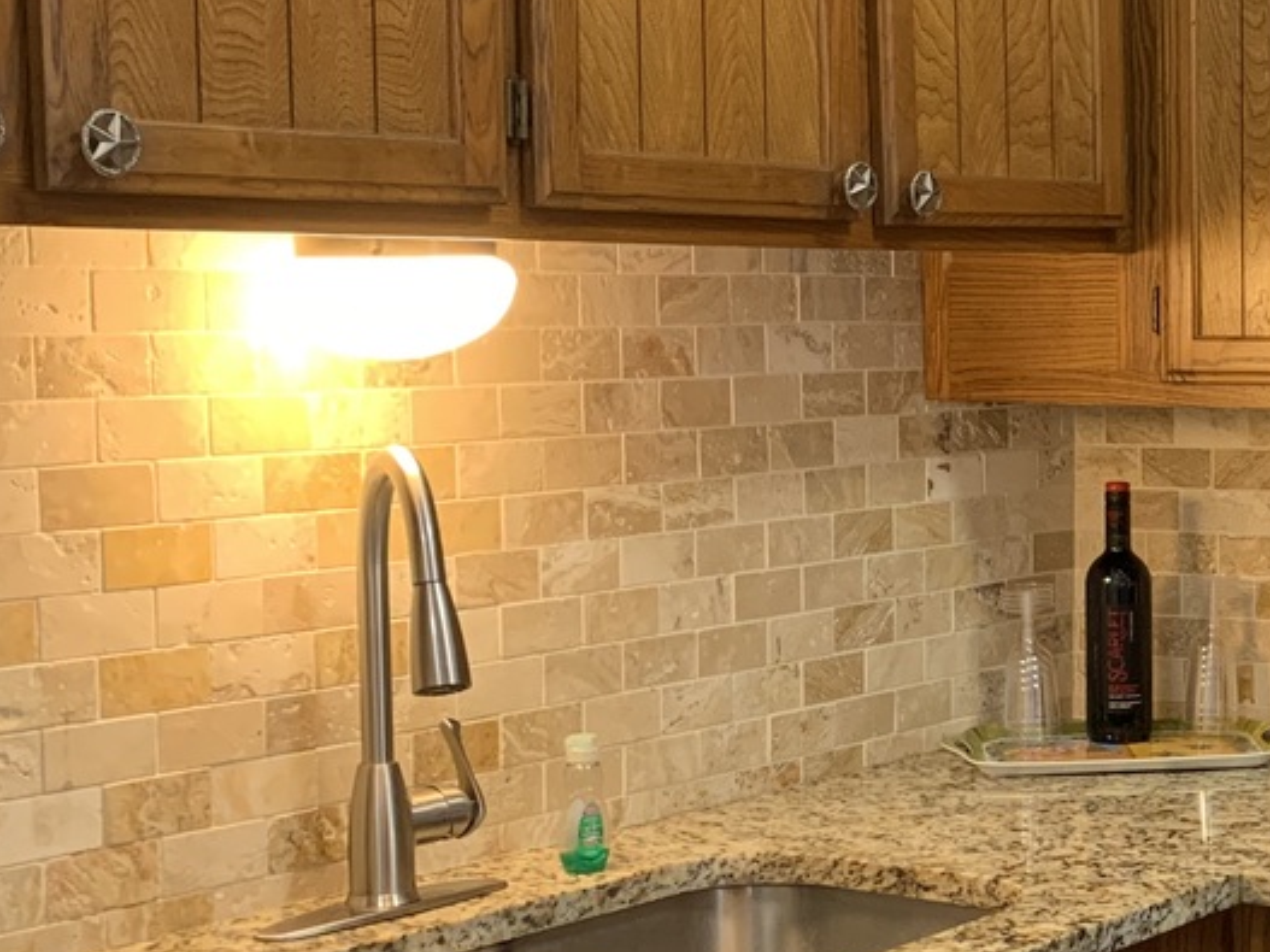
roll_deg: -0.2
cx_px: 1378
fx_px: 2604
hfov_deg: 25.5
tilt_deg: -6.2
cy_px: 509
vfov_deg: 20.7
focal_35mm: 71
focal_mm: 4.25
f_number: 1.8
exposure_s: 1/60
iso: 200
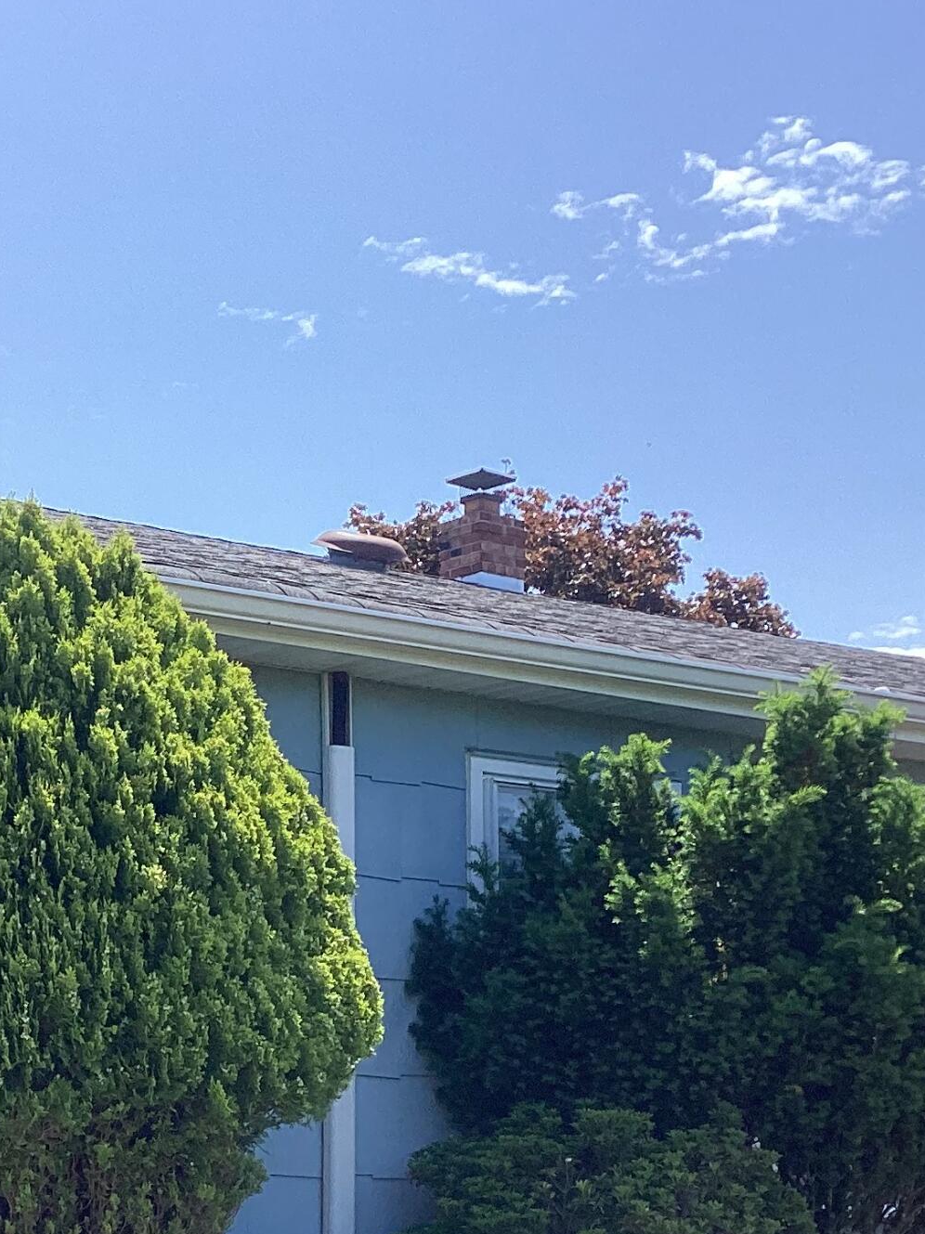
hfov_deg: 20.7
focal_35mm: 70
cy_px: 963
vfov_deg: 27.3
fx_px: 2495
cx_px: 165
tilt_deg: +4.6
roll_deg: +0.4
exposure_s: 1/1116
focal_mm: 3.3
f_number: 2.4
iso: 25
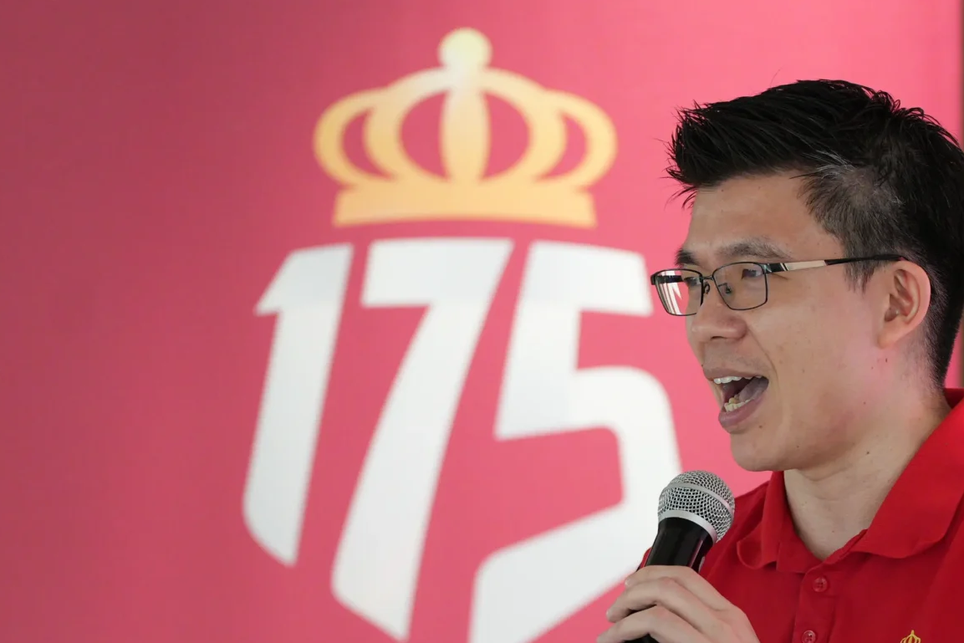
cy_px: 565
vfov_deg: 3.1
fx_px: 11890
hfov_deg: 4.6
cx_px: 661
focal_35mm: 444
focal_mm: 200
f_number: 3.2
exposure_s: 1/320
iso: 3200
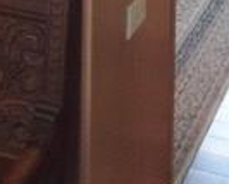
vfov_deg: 9.5
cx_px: 50
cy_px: -318
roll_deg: -0.5
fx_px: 924
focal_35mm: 136
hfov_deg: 14.1
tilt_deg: -3.5
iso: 32
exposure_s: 1/15
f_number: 2.2
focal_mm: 4.15
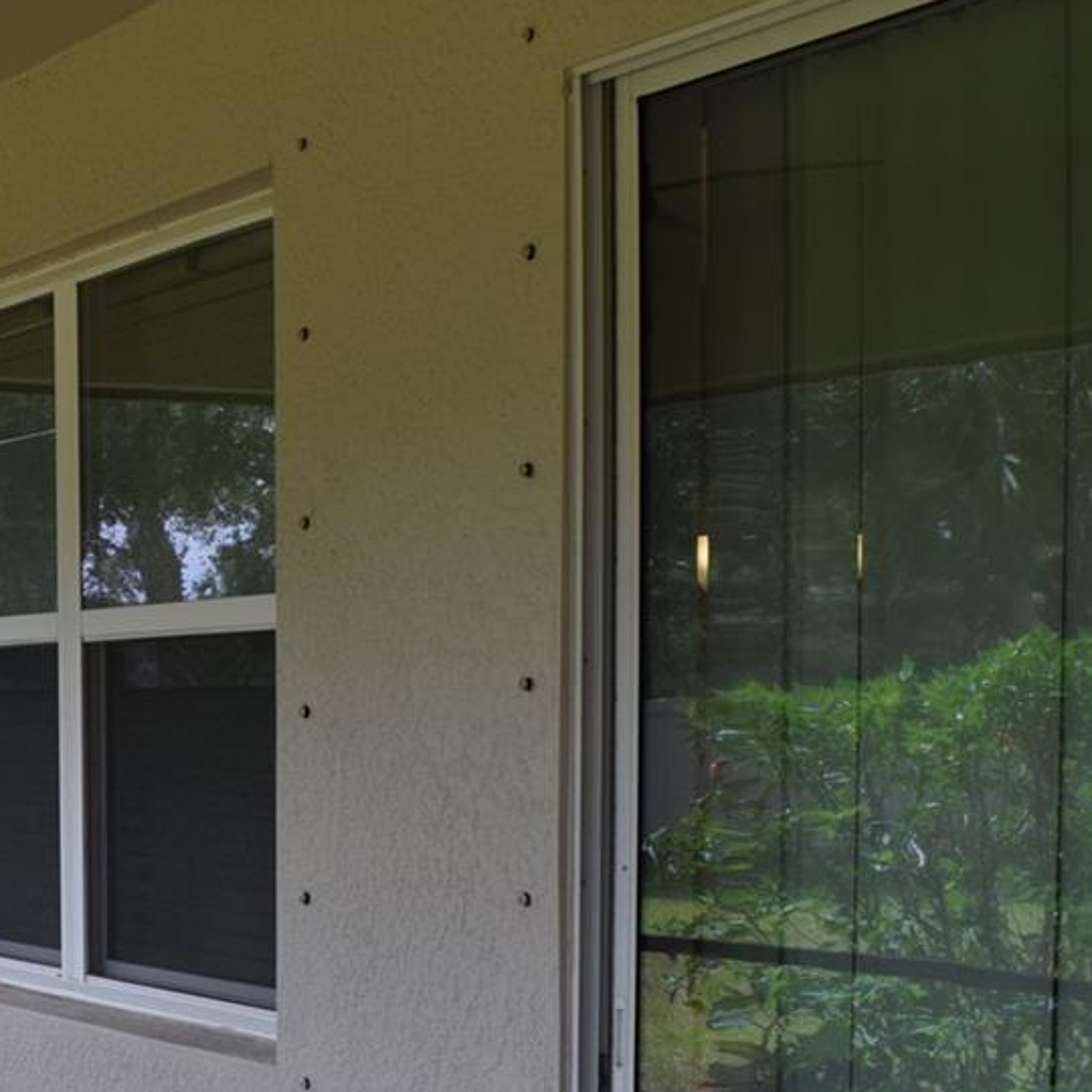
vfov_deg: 24.8
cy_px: 922
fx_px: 2427
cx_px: -87
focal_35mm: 68
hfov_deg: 23.9
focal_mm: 18
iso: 280
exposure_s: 1/250
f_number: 8
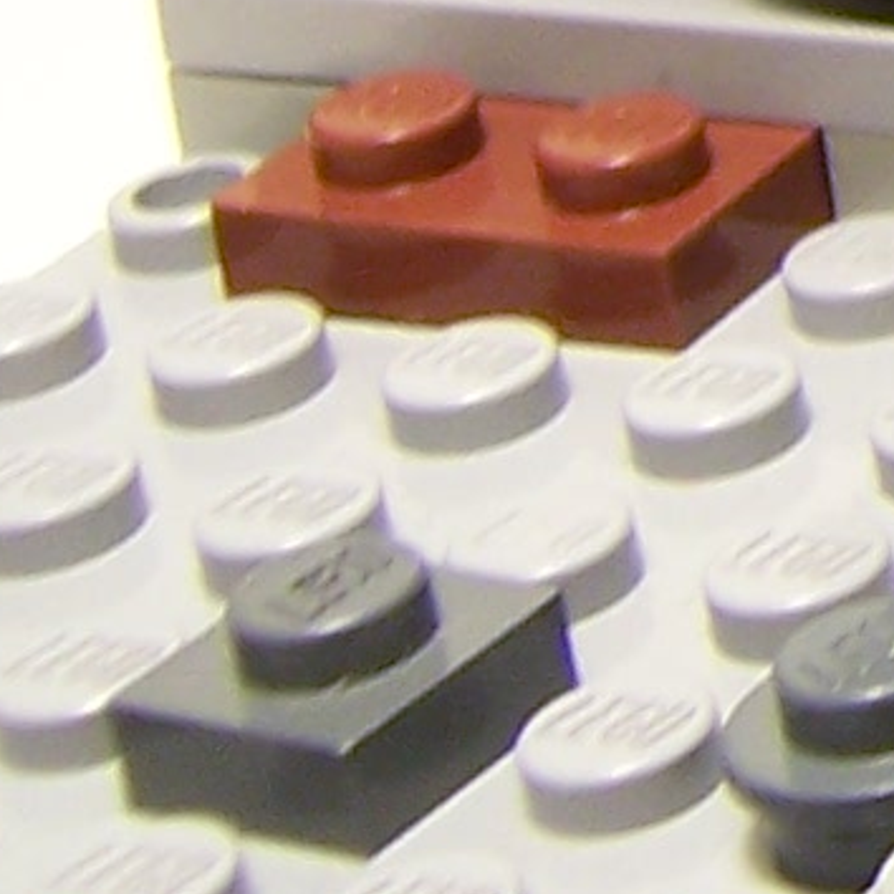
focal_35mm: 190
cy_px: -1091
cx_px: 2548
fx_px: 5552
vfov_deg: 8.6
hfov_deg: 8.1
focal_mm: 5.5
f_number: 3.4
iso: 100
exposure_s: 1/30
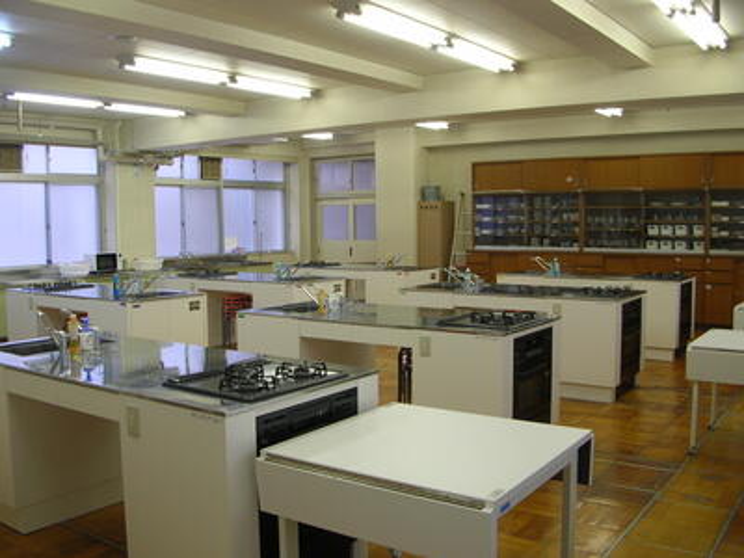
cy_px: 279
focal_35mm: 35
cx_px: 372
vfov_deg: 40.7
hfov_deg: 52.6
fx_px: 752
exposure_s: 1/21
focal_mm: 5.8
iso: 50
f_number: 2.8
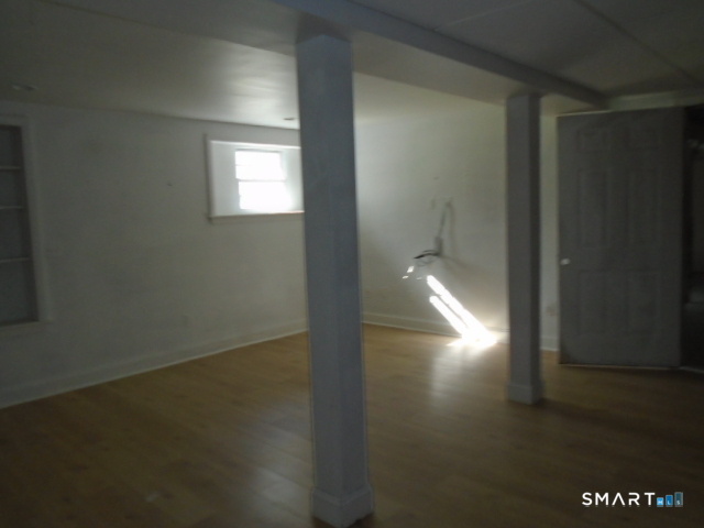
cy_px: 264
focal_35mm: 26
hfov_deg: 67.3
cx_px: 352
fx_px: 529
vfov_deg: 53.1
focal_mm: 4.6
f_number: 3.2
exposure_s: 1/30
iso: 200
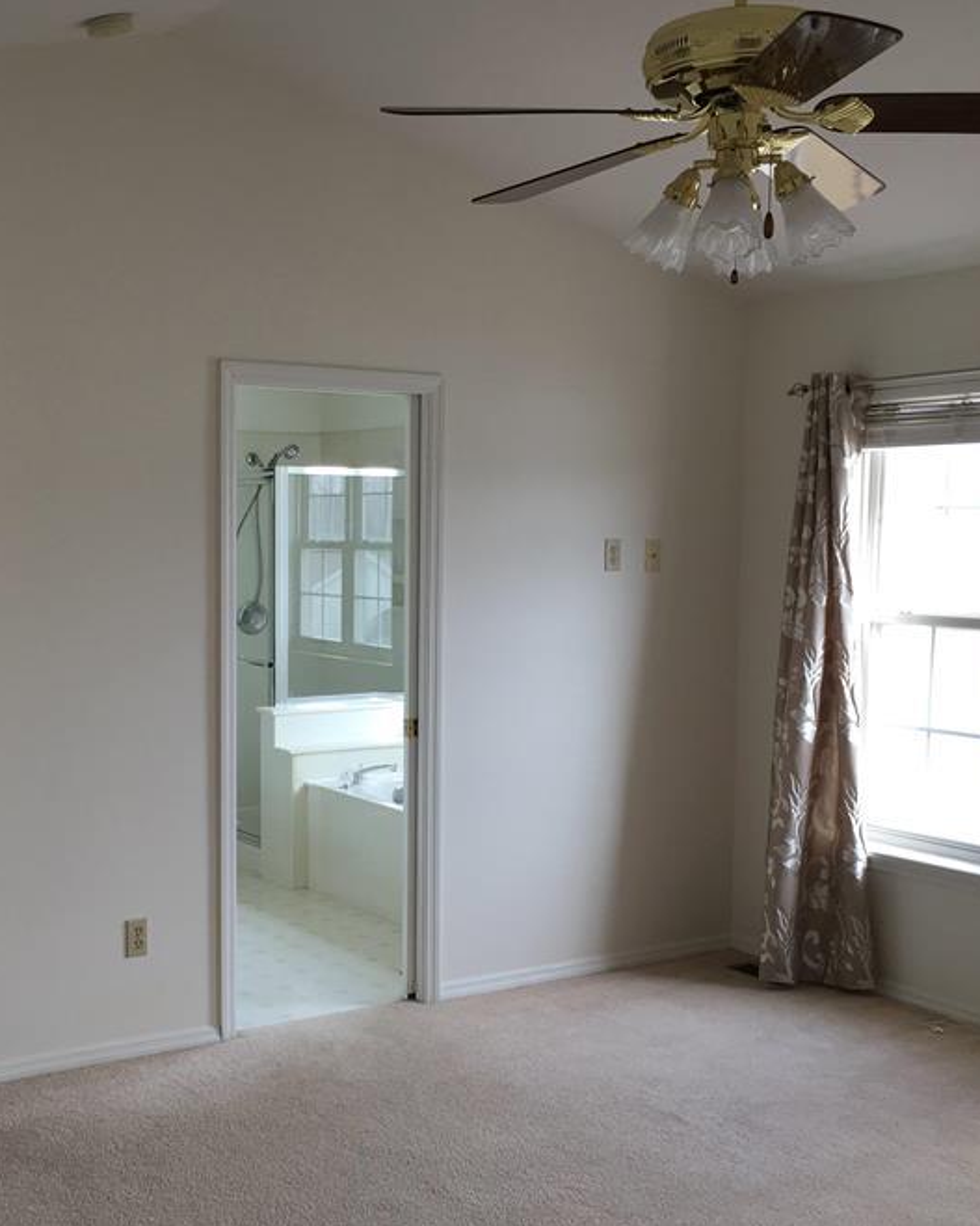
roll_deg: +0.2
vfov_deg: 42.0
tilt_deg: -6.1
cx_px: 407
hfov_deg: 34.1
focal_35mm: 44
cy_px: 668
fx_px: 1596
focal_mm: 4.15
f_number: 2.2
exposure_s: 1/120
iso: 40
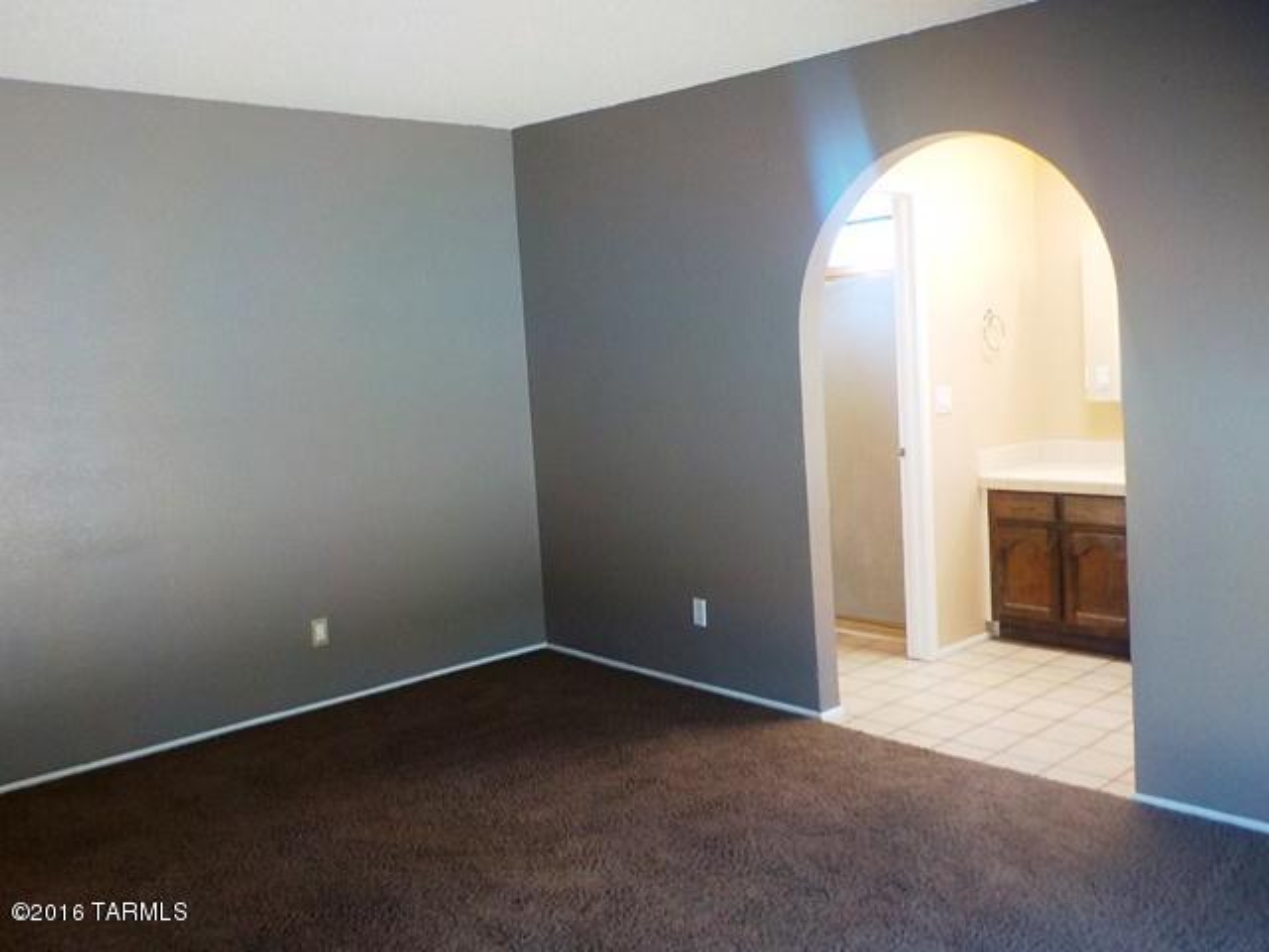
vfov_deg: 46.8
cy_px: 476
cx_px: 634
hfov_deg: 60.0
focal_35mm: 30
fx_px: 1100
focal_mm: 4.1
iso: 200
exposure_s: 1/30
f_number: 3.3
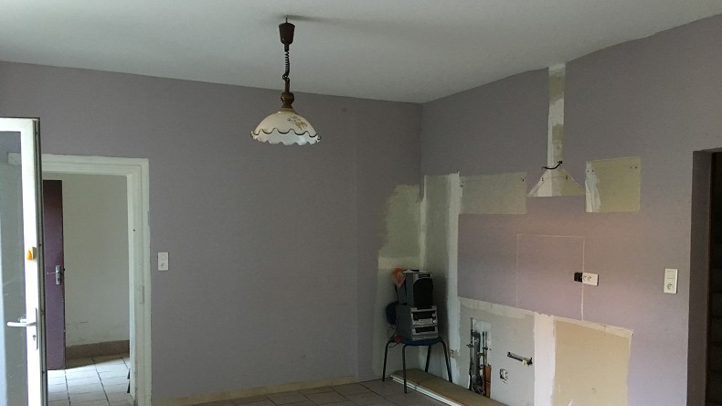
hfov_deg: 61.0
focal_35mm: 32
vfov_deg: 36.5
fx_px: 613
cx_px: 358
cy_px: 252
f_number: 2.2
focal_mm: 4.15
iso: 200
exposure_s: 1/25
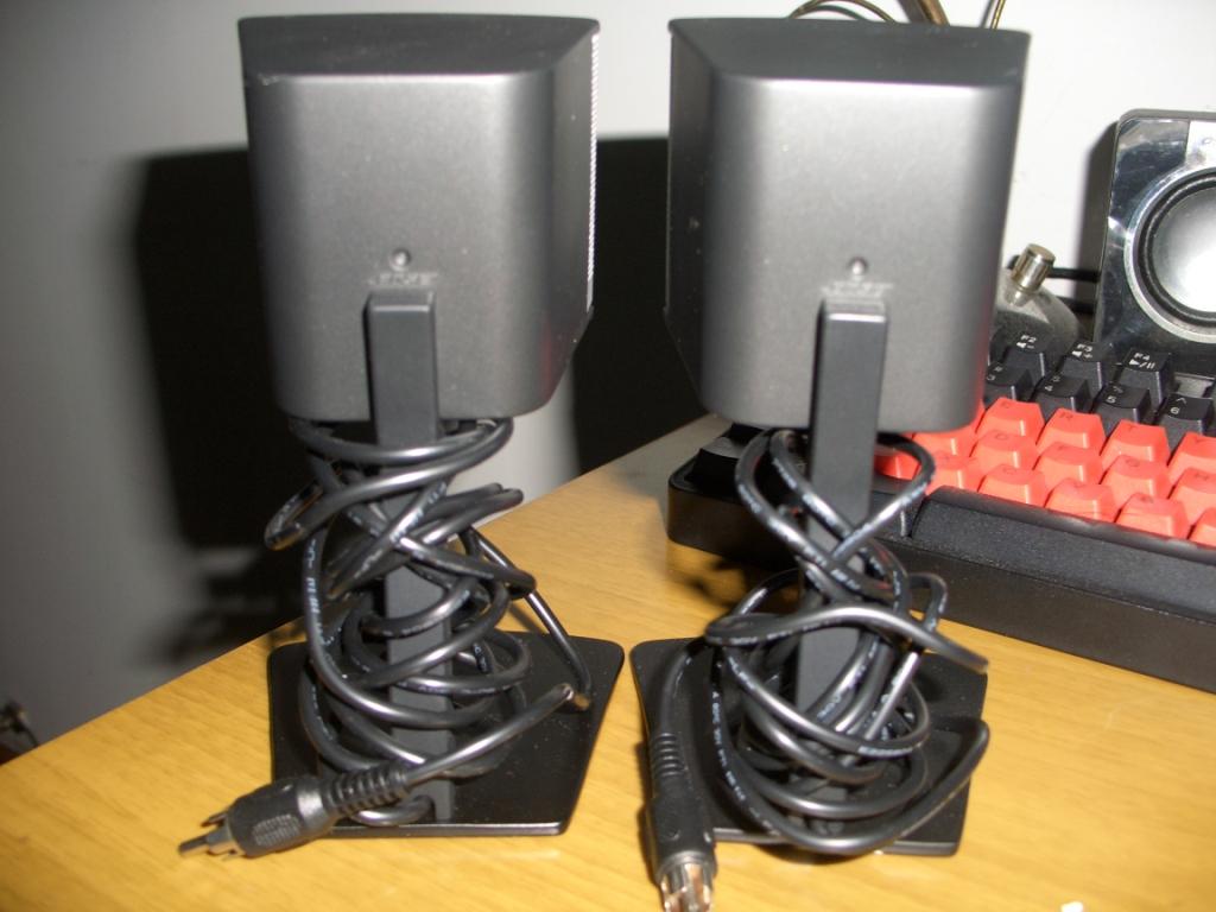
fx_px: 1159
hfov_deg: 55.4
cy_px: 456
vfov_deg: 42.9
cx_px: 608
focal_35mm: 33
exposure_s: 1/60
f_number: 2.8
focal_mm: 7.1
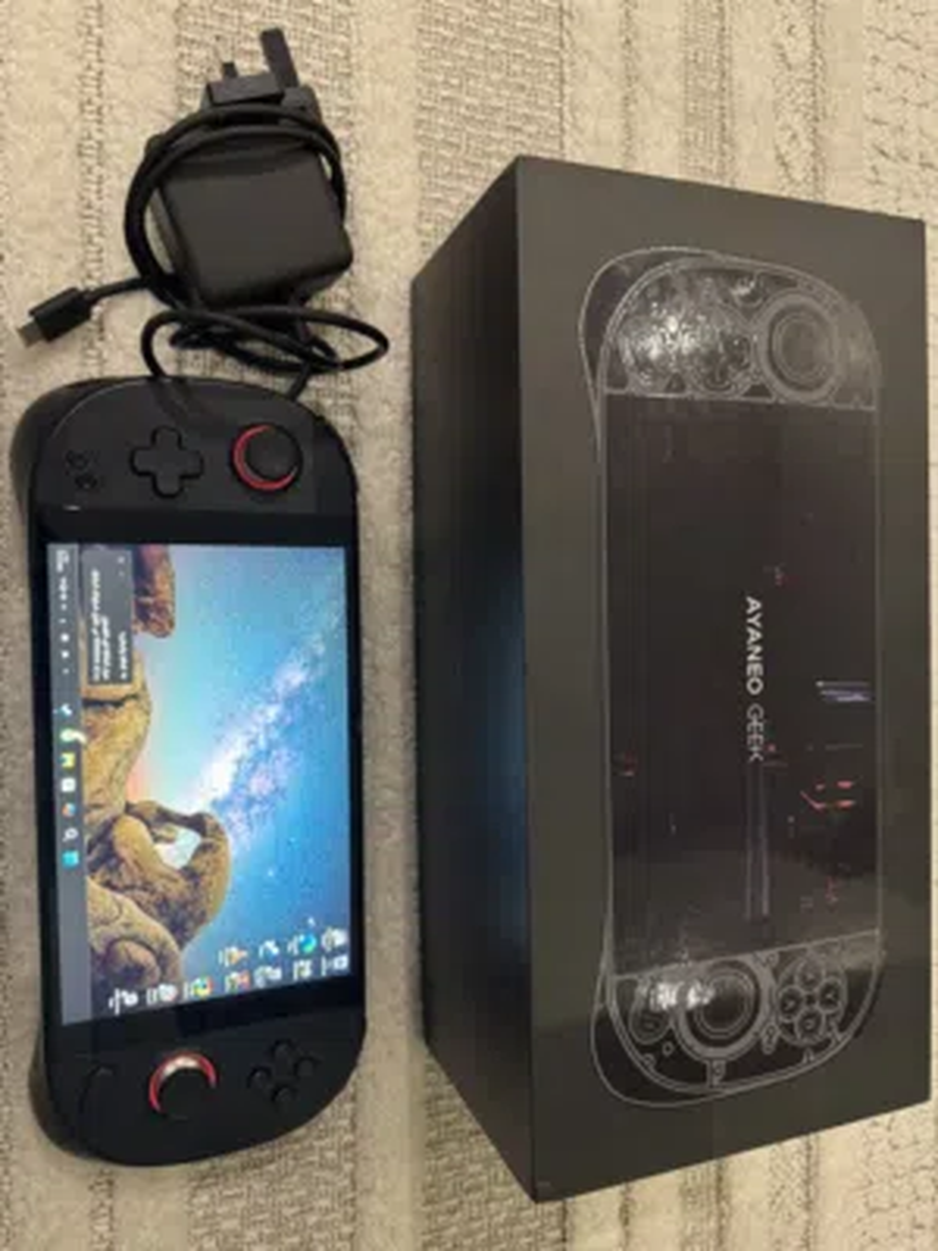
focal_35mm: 24
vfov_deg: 71.6
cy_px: 626
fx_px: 867
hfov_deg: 56.8
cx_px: 469
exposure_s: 1/50
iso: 640
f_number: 1.78
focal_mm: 6.76
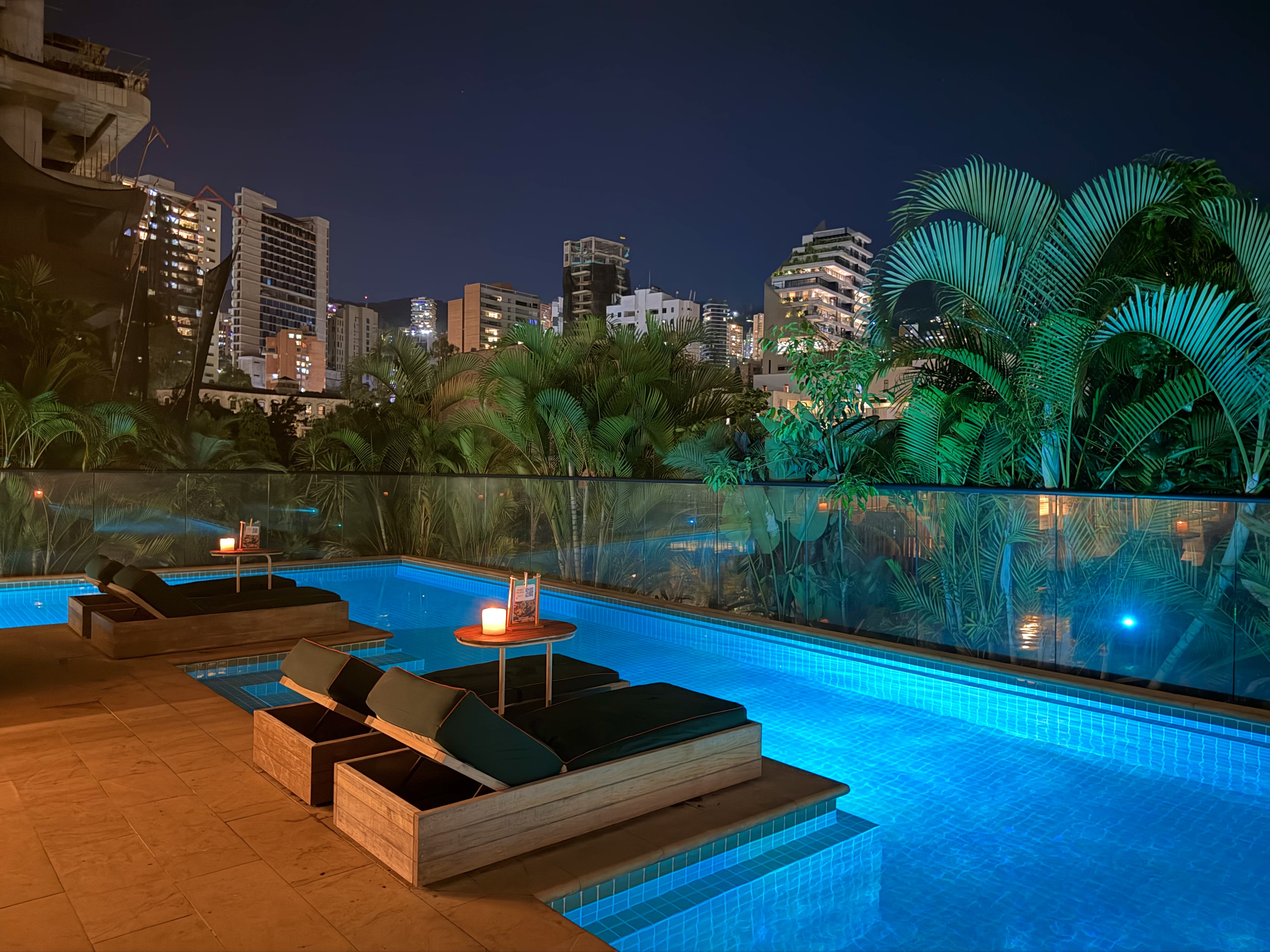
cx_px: 635
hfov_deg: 71.6
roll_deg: -0.8
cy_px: 476
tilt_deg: -0.9
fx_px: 881
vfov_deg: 56.8
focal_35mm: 24
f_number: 1.78
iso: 4000
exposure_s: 1/9
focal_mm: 6.76
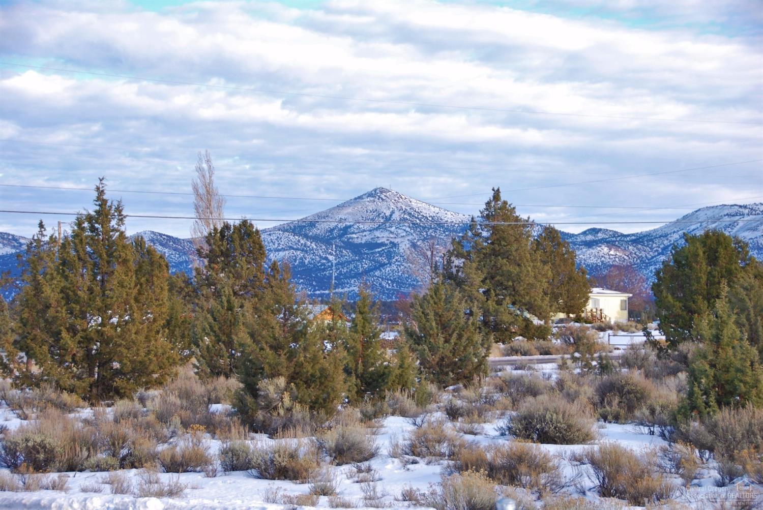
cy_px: 255
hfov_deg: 22.6
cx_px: 382
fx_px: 1909
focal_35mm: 90
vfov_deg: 15.2
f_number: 5
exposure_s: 1/400
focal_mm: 60
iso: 200
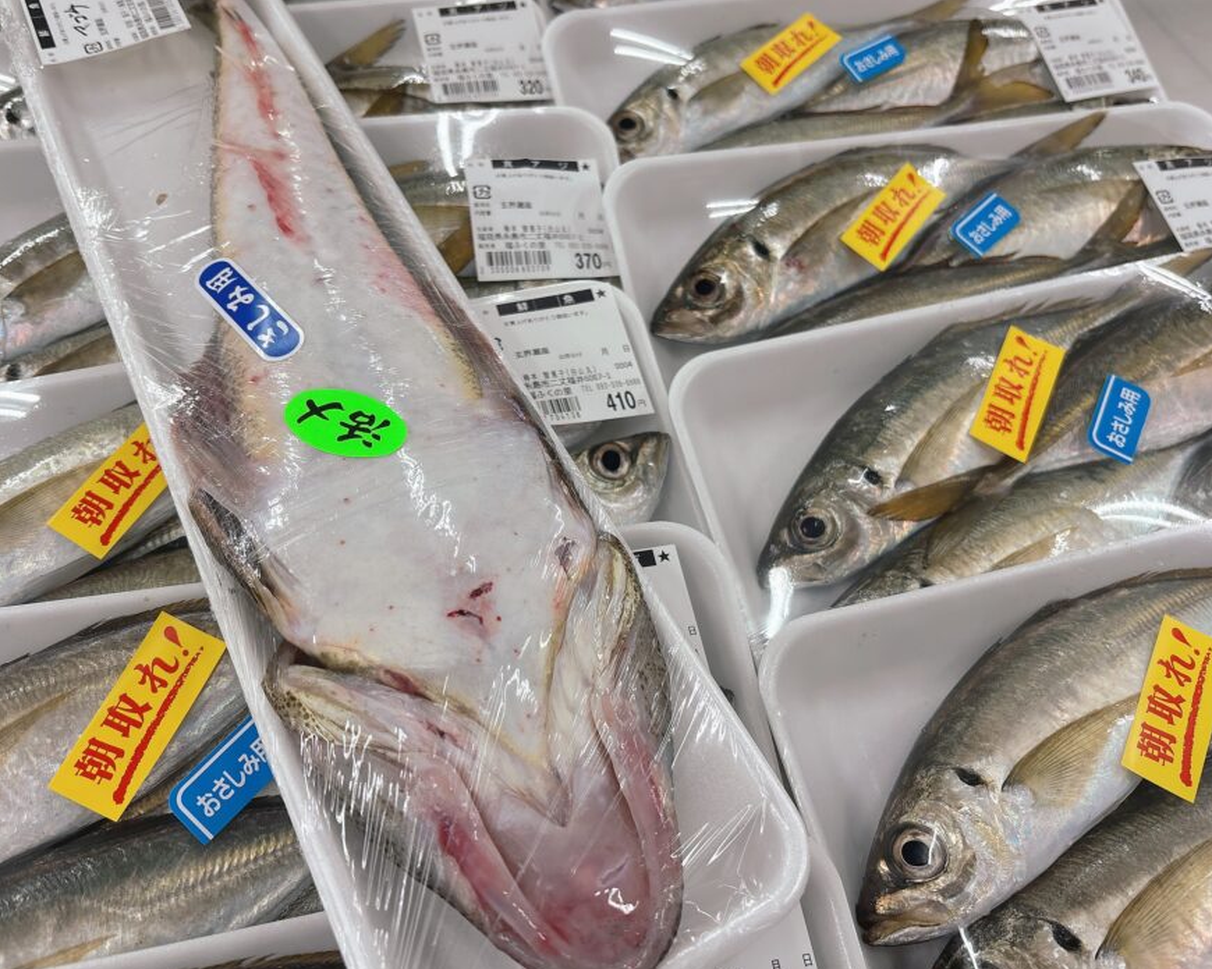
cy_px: 476
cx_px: 591
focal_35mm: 28
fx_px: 1004
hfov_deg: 62.2
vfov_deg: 51.5
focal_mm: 5.96
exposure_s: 1/120
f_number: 1.6
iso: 80
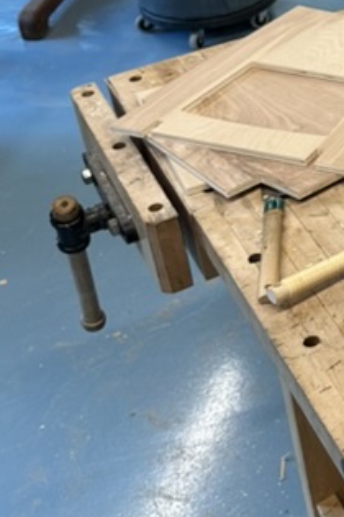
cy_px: 56
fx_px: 1163
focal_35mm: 81
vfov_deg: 24.4
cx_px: 616
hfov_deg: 14.7
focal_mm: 6.86
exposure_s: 1/121
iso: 125
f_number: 1.78
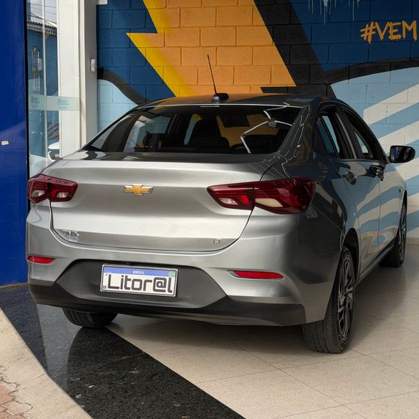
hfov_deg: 30.0
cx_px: 223
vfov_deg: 30.0
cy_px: 210
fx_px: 781
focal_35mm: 57
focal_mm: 6.76
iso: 100
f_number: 1.78
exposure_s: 1/3534
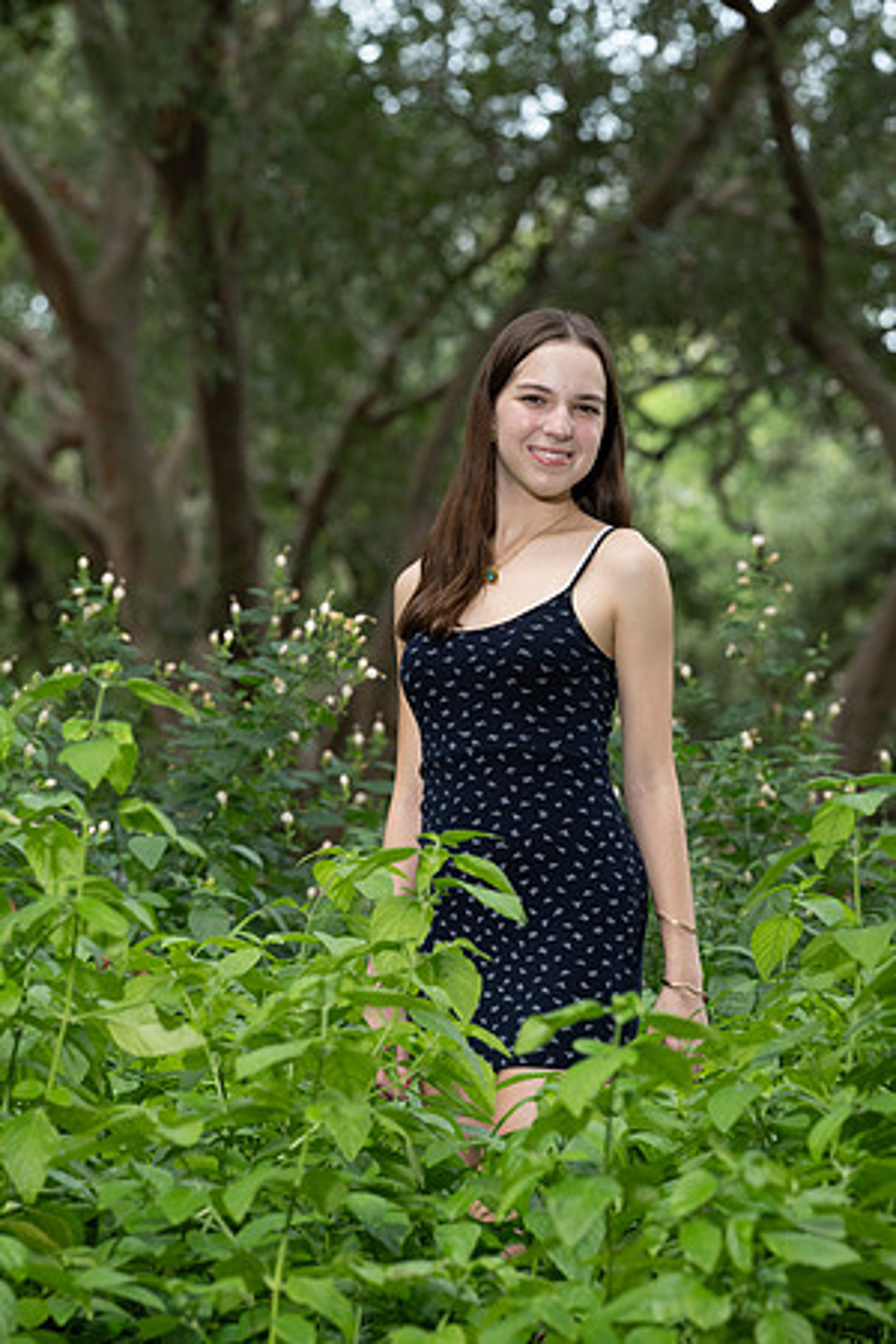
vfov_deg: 10.3
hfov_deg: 6.9
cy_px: 672
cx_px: 448
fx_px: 7466
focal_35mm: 200
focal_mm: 200
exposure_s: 1/200
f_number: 8
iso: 1000
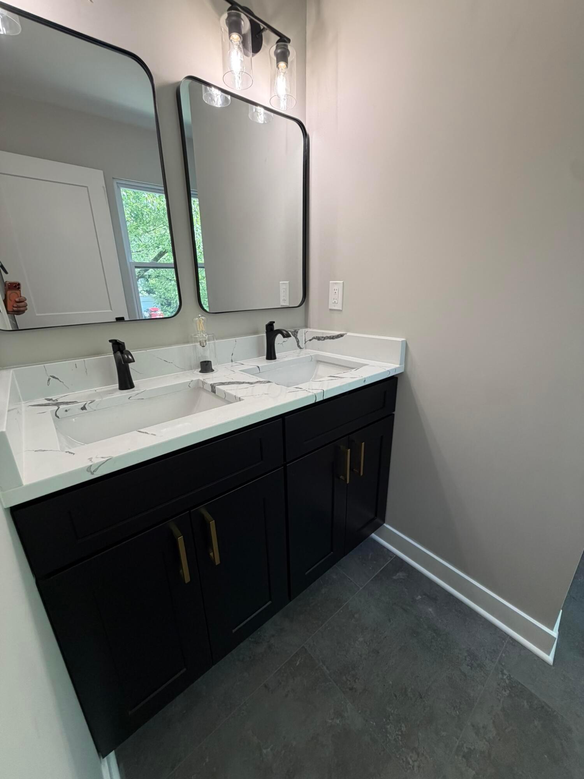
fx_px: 315
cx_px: 292
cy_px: 390
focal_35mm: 14
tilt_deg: -19.3
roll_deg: -0.2
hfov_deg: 85.7
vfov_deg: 102.1
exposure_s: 1/120
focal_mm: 2.22
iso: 200
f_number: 2.2
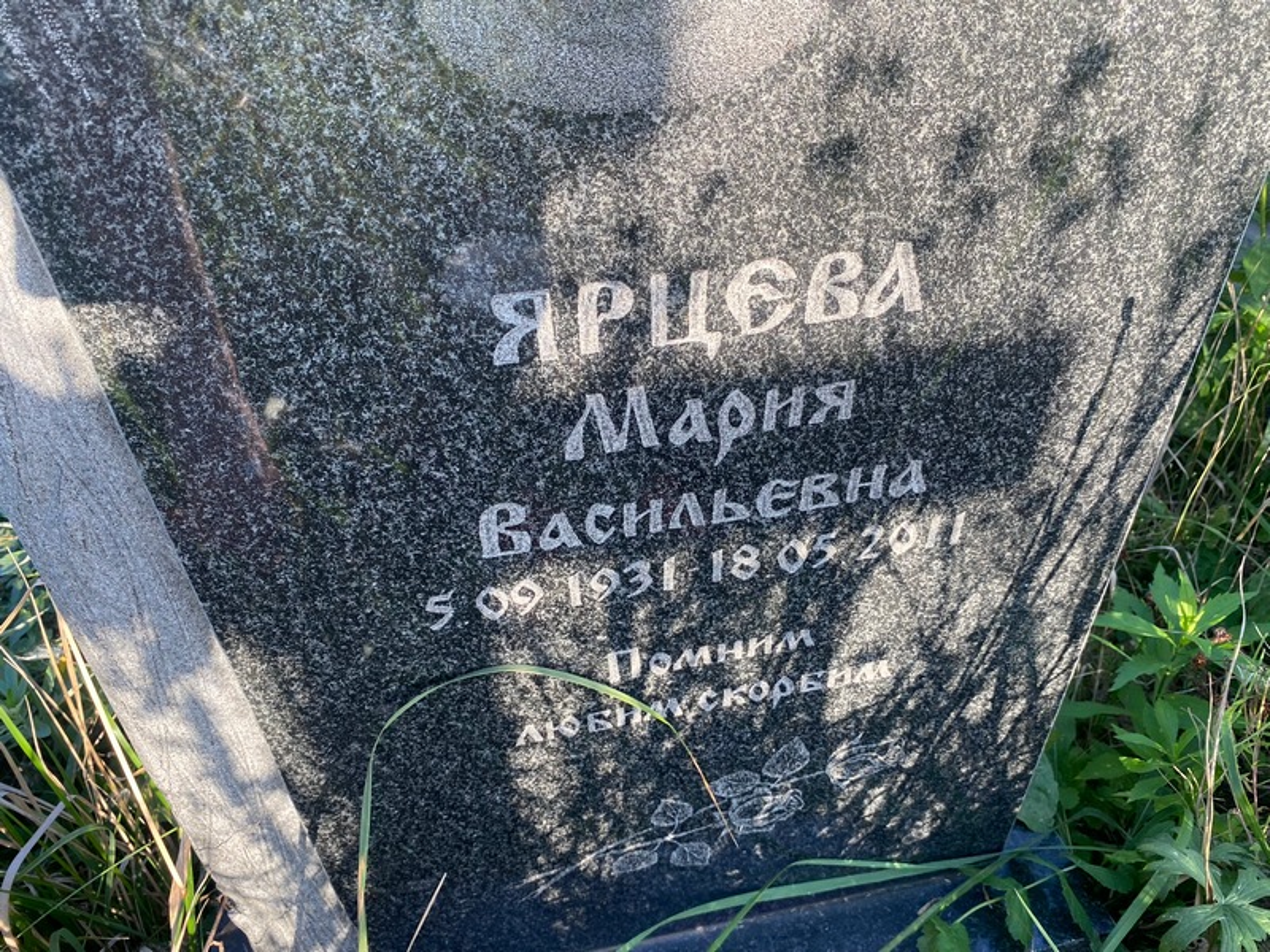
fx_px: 954
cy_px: 476
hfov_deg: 67.3
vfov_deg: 53.1
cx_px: 635
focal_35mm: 26
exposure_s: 1/189
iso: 32
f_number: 1.8
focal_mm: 4.25
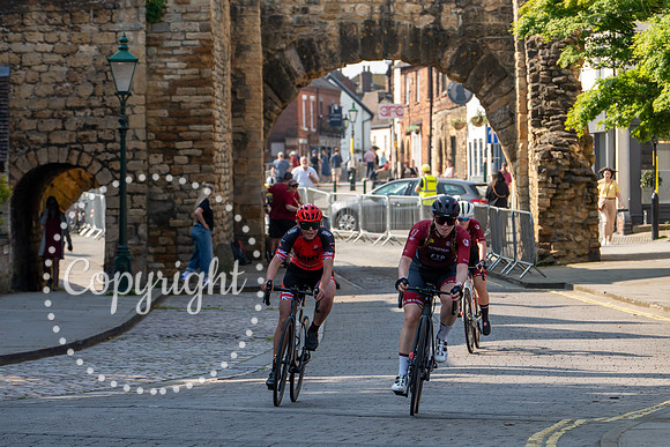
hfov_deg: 11.3
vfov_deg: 7.6
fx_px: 3375
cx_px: 461
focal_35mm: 181
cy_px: 262
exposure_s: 1/640
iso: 200
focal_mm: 126
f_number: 5
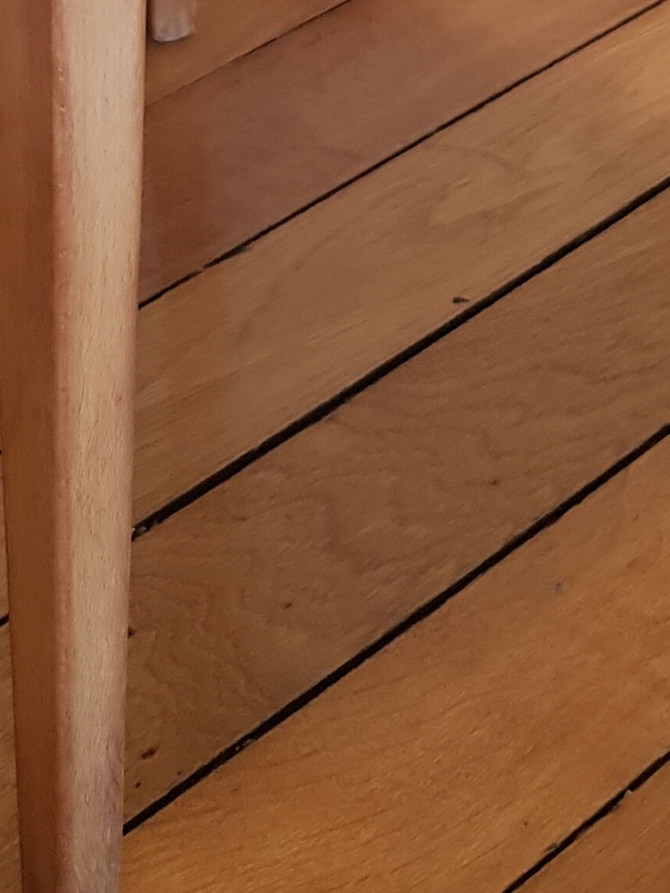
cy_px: -435
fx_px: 2348
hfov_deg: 16.1
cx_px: 139
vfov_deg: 19.0
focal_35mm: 91
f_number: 1.7
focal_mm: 4.2
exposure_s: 1/33
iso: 160
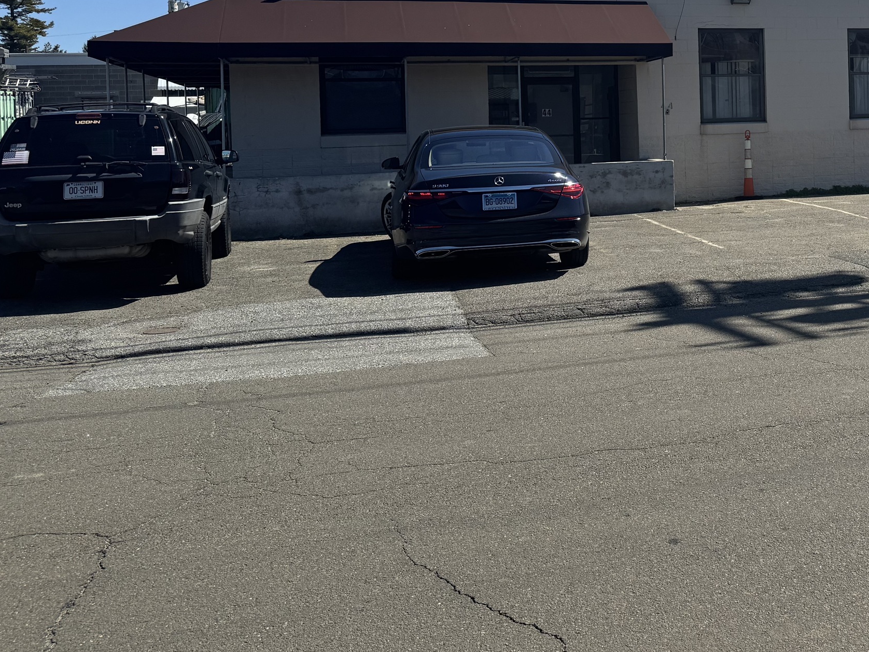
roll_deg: +1.1
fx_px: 1105
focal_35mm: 44
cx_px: 775
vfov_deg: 31.9
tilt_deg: +0.0
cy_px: 115
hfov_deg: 39.9
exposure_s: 1/5814
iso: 80
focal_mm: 6.76
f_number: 1.78
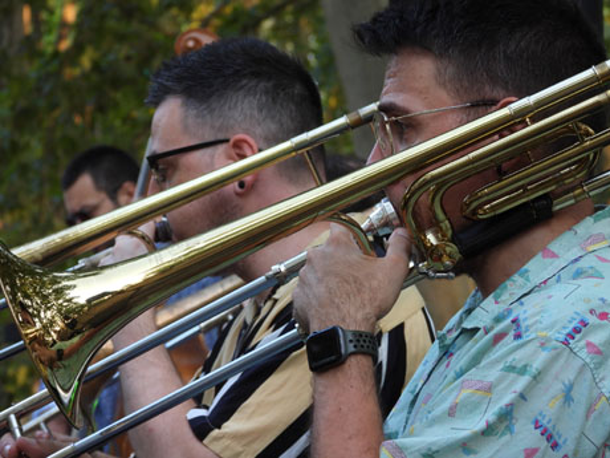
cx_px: 305
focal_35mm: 215
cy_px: 229
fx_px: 3789
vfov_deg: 6.9
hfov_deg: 9.2
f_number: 4.5
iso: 180
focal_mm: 38.6
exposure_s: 1/60
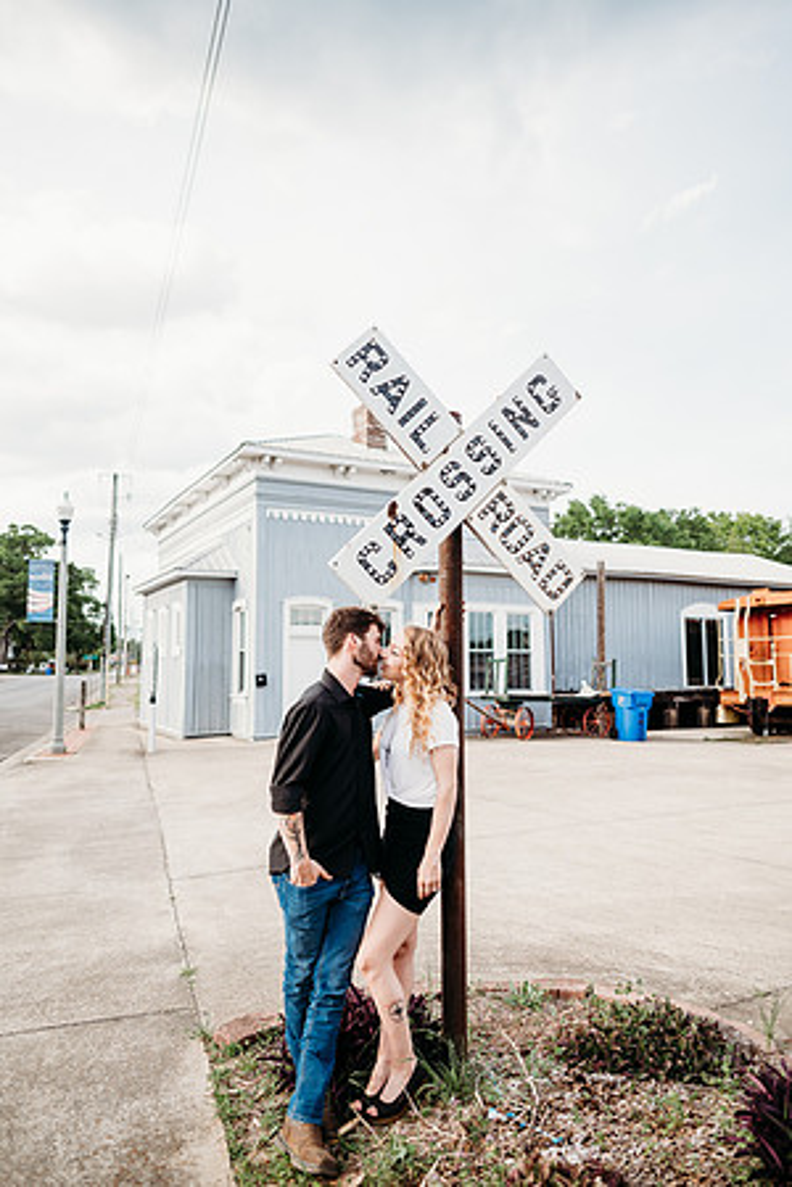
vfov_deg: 73.7
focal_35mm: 24
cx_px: 396
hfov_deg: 53.1
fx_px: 792
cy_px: 594
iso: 100
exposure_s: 1/640
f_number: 2.8
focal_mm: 24
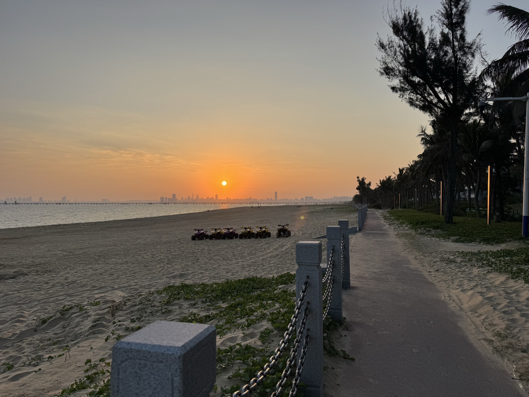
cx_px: 264
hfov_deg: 71.6
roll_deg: +0.2
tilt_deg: +0.1
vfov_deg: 56.8
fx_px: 367
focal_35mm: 24
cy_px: 198
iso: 80
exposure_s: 1/2833
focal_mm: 6.76
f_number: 1.78
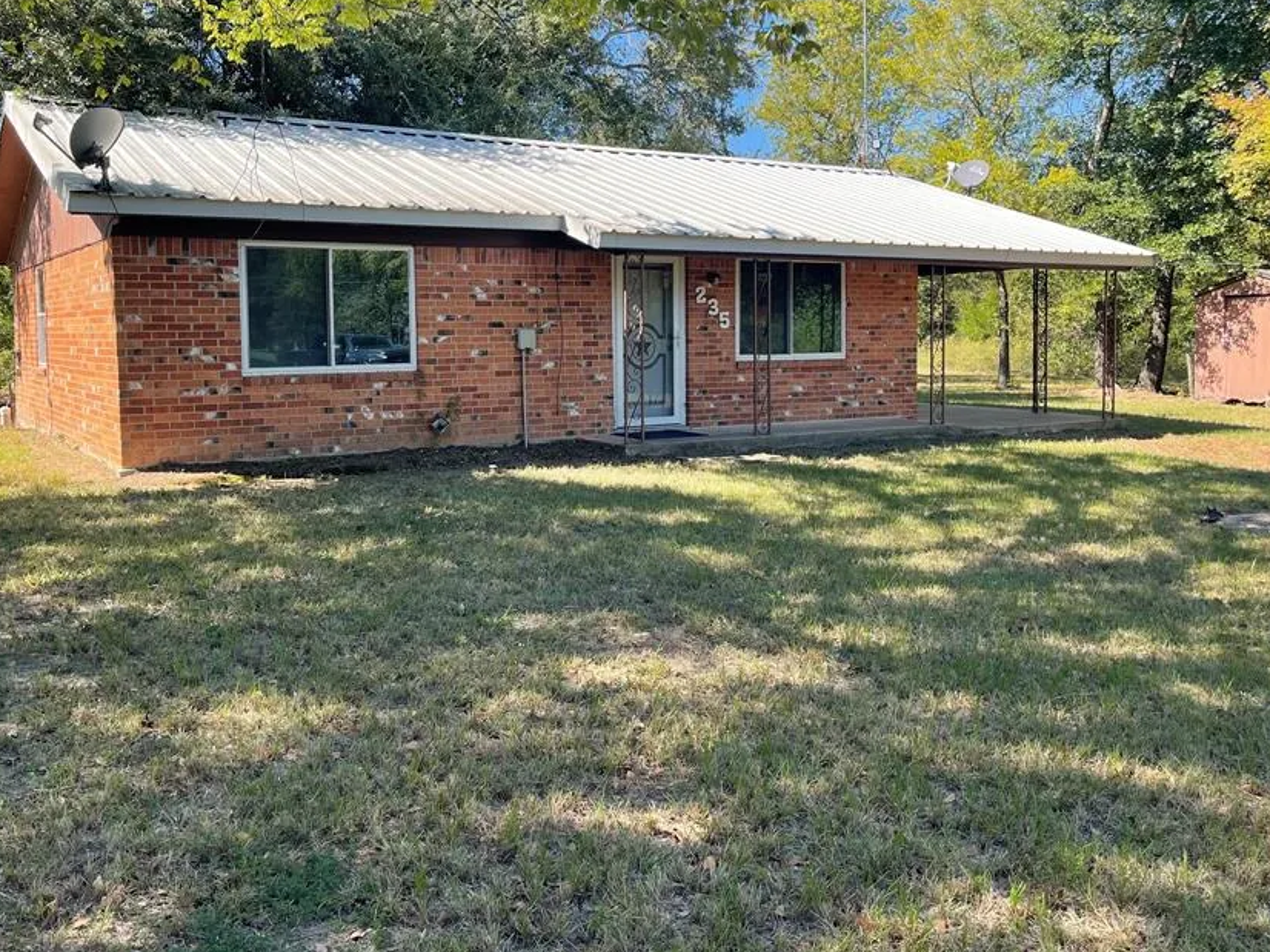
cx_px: 561
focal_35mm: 31
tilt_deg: -2.7
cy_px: 383
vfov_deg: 45.2
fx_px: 1137
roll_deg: +0.8
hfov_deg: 58.2
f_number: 1.6
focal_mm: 5.1
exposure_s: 1/930
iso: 32
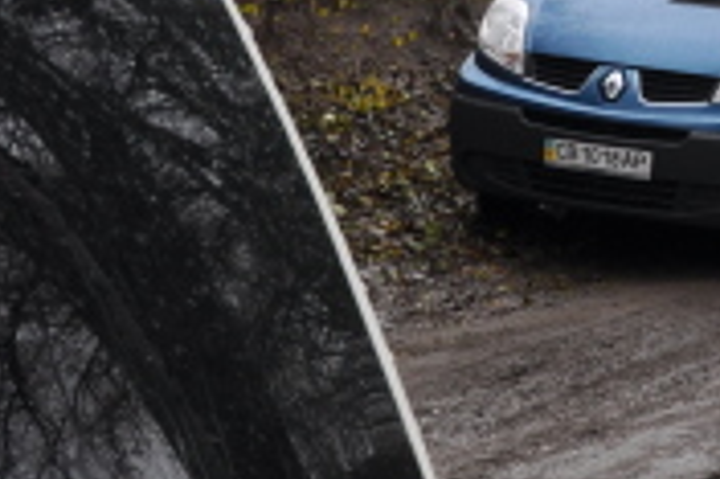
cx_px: 1330
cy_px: 31
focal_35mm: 117
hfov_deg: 15.0
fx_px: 2344
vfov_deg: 11.6
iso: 250
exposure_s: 1/20
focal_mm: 17
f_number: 11
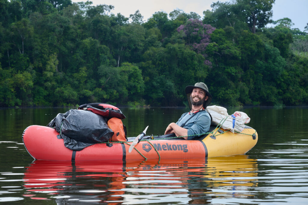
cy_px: 102
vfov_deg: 13.0
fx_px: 898
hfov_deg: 19.5
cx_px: 154
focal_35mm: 105
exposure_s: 1/80
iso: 800
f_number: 13
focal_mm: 105
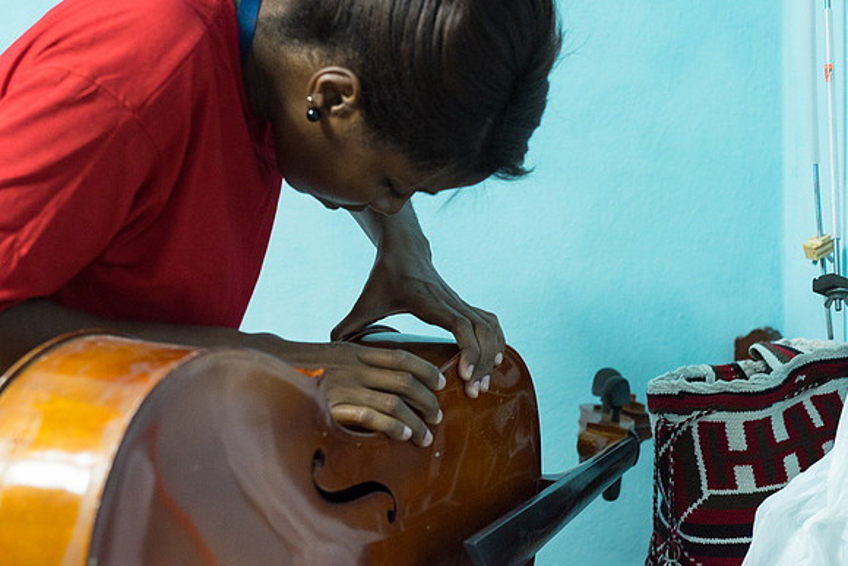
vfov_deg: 16.3
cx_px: 424
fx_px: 1979
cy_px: 283
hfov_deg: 24.2
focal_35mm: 84
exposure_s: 1/60
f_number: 3.2
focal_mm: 56
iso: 5000
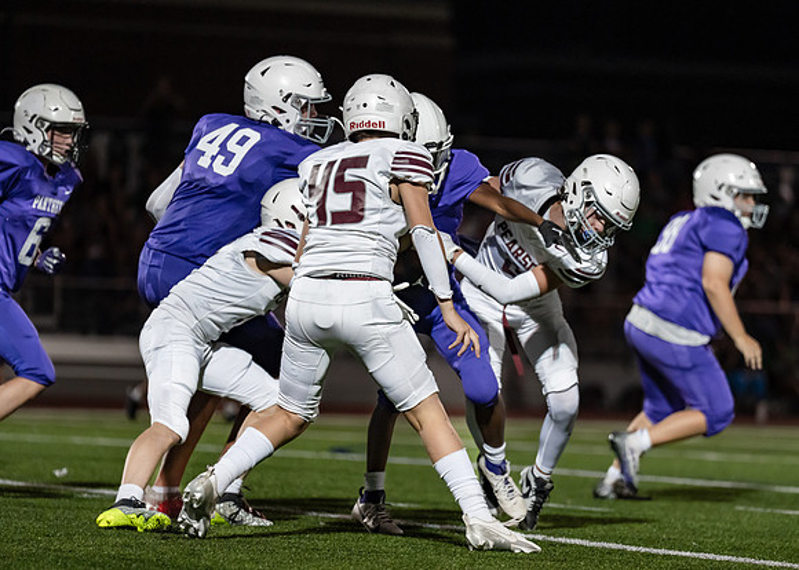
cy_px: 314
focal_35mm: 227
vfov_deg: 6.3
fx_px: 5154
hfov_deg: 8.9
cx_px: 437
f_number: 2.8
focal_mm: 185
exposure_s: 1/1250
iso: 3200
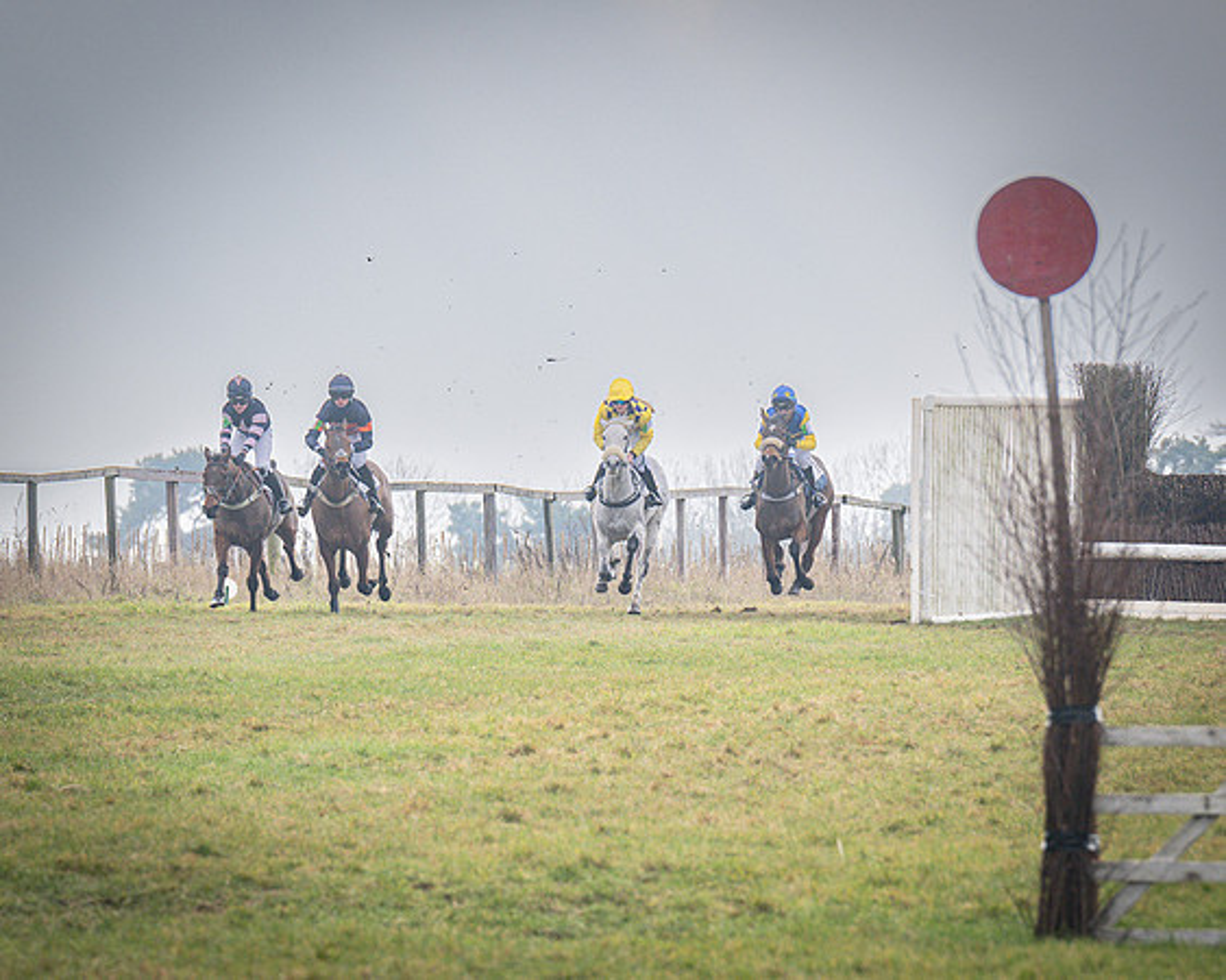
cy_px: 556
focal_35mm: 450
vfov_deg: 3.4
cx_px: 381
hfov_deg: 4.3
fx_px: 16337
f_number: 5
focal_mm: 200
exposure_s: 1/1000
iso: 320
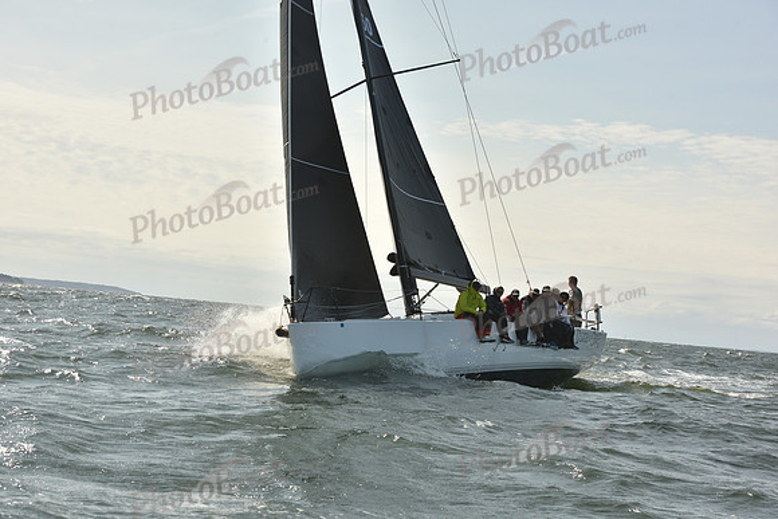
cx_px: 389
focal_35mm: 70
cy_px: 260
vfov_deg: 19.5
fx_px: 1513
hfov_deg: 28.8
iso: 250
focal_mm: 70
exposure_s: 1/800
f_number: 10
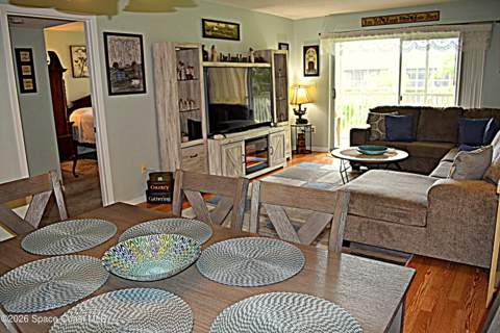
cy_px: 166
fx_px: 375
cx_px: 250
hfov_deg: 67.4
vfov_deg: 47.9
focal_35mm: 27
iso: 640
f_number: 4.5
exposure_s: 1/160
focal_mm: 18
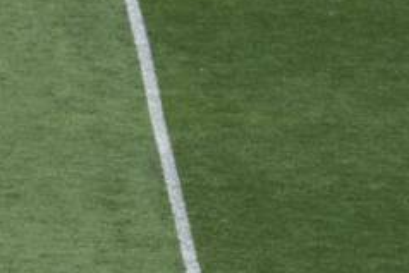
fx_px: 11447
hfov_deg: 2.0
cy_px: 565
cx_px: -485
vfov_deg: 1.4
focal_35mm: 1007
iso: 1000
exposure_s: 1/4000
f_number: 5.6
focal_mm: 200
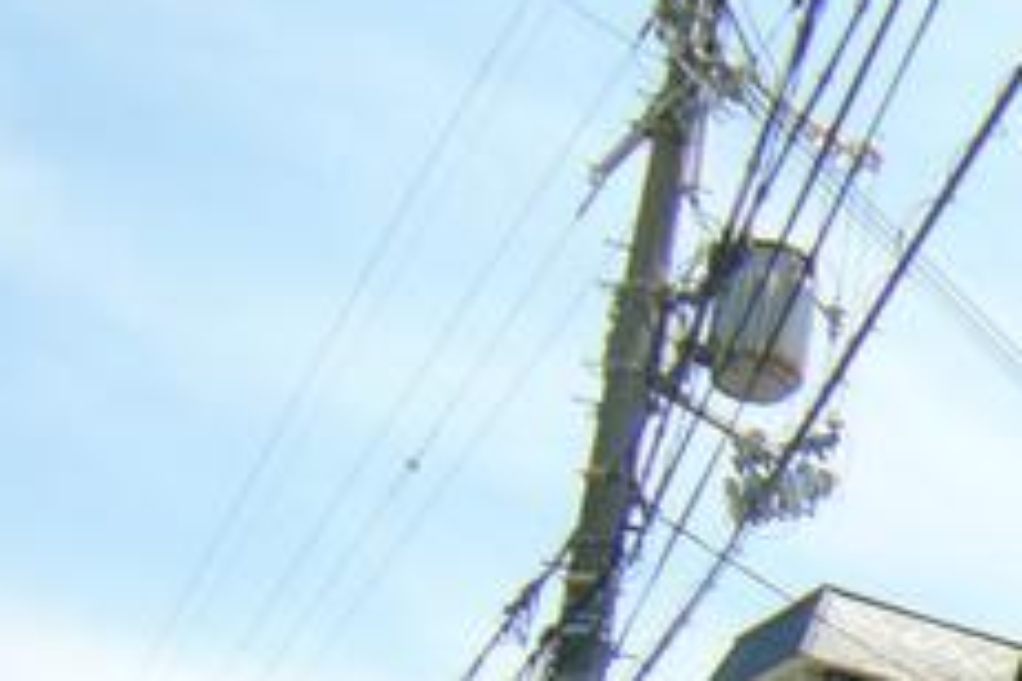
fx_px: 3577
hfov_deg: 14.6
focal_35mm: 126
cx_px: 1734
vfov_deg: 10.5
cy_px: 986
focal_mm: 5.8
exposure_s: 1/80
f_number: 8
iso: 50
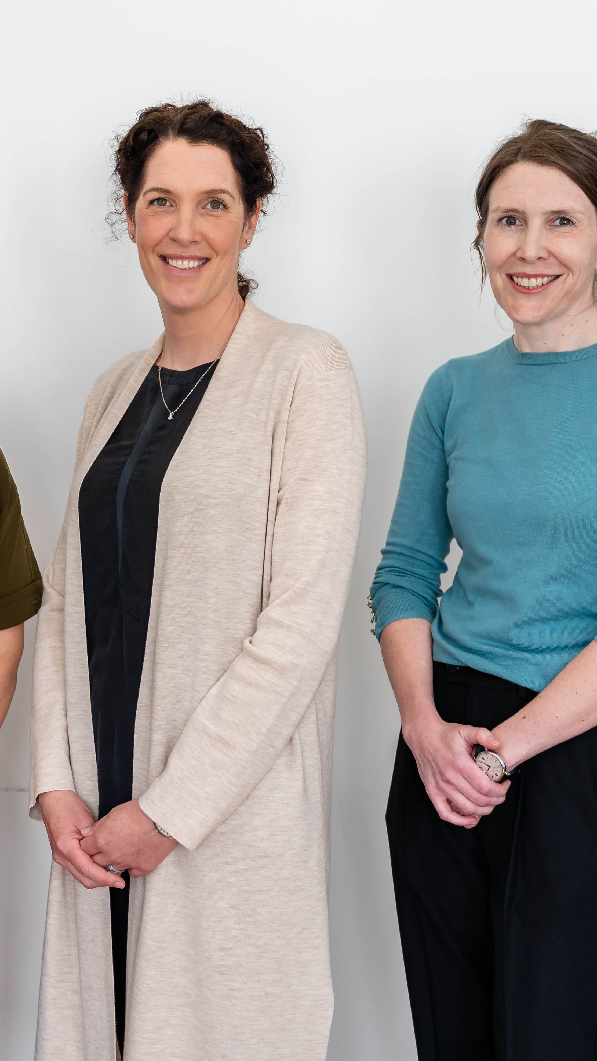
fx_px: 1782
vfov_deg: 33.2
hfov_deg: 18.6
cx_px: 25
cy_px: 530
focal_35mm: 63
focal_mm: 40.2
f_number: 2.8
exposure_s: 1/100
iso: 800
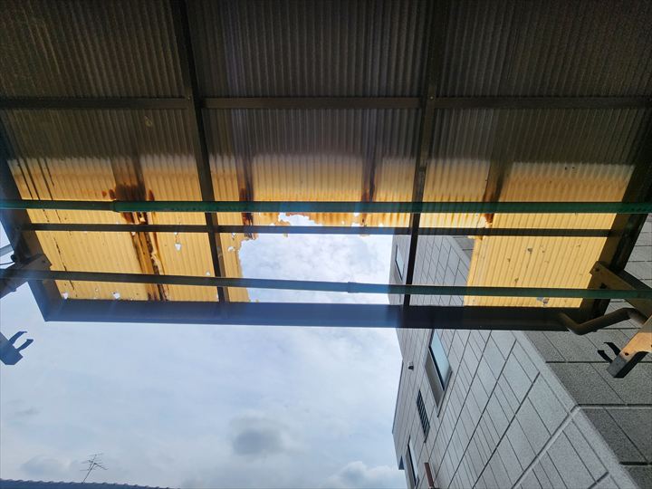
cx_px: 326
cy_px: 244
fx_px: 245
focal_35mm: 13
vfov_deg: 89.9
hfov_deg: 106.2
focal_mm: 2.2
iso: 50
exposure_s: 1/1632
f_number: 2.2
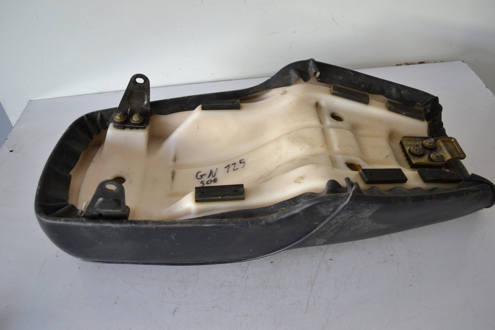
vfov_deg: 43.6
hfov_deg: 61.9
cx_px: 248
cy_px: 165
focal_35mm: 30
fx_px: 412
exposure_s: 1/40
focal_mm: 20
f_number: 3.8
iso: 400
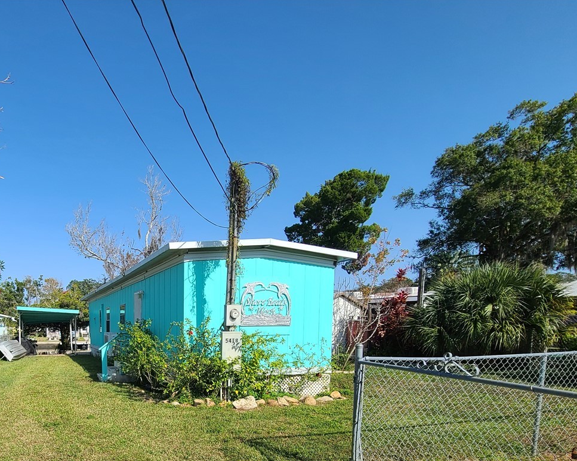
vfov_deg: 61.1
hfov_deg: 72.2
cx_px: 144
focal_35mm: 21
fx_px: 359
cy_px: 356
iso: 50
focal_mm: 2.2
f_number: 2.2
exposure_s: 1/1668
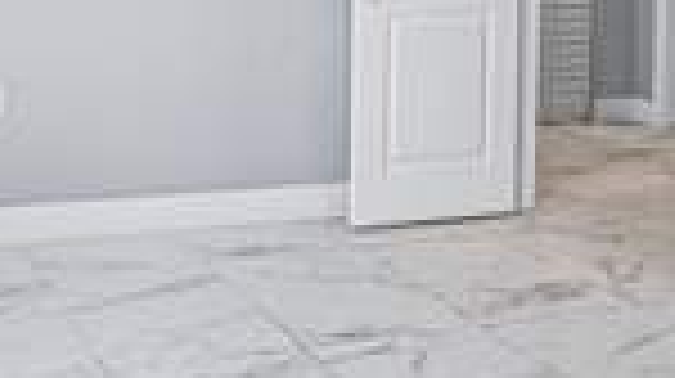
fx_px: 840
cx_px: 32
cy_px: -110
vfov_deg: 22.7
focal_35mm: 47
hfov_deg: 39.6
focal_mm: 14
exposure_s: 1/20
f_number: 7.1
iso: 100
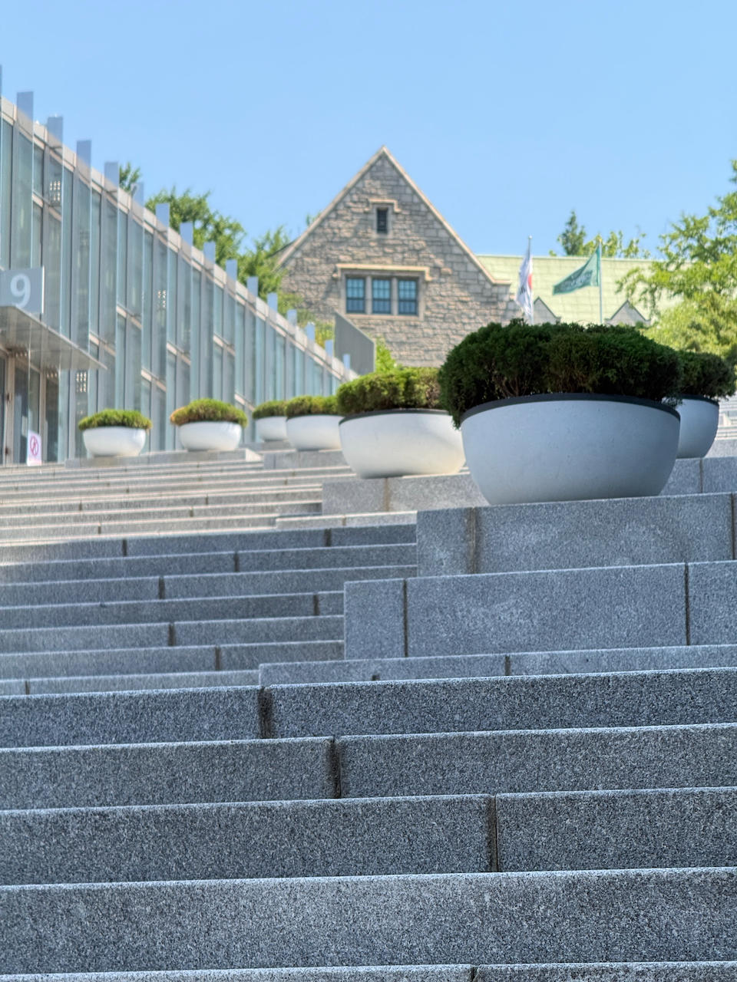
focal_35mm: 120
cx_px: 368
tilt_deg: +11.9
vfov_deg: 16.4
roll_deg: -0.4
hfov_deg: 12.3
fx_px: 3407
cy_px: 491
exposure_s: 1/234
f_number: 2.8
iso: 64
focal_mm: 15.66
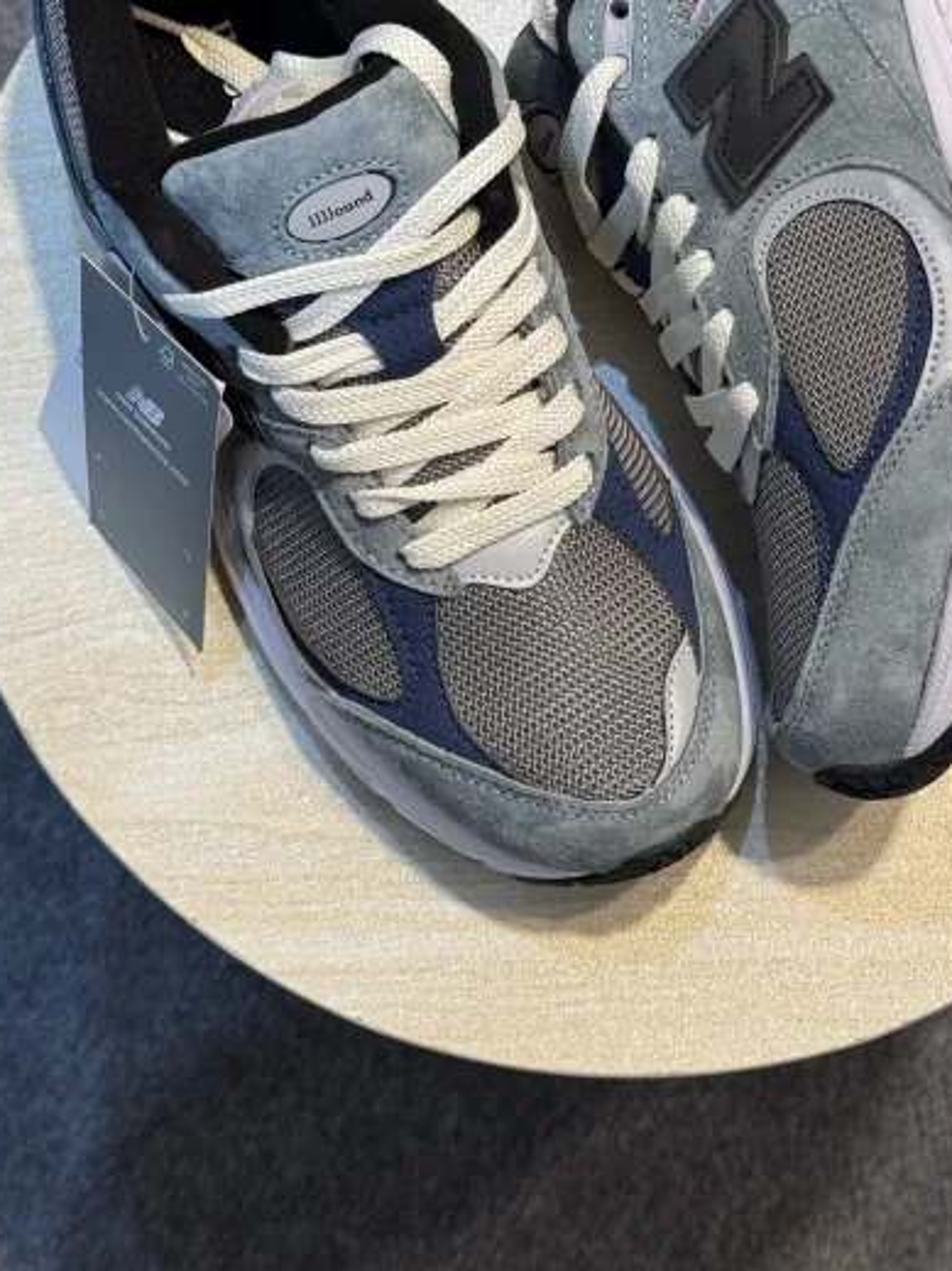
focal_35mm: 74
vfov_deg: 26.1
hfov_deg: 19.9
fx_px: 2715
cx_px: 546
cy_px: 353
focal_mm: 6.76
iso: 64
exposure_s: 1/50
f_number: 1.78
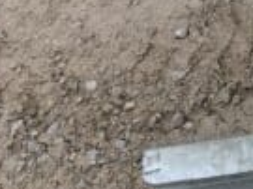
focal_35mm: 136
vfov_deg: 9.2
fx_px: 993
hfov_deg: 13.1
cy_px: -329
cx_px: 455
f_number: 1.7
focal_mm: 6.3
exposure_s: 1/2204
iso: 80
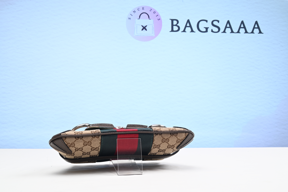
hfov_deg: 47.4
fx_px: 328
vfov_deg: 32.7
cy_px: 96
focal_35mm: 41
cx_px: 144
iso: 100
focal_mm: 41
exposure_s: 1/2
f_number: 16
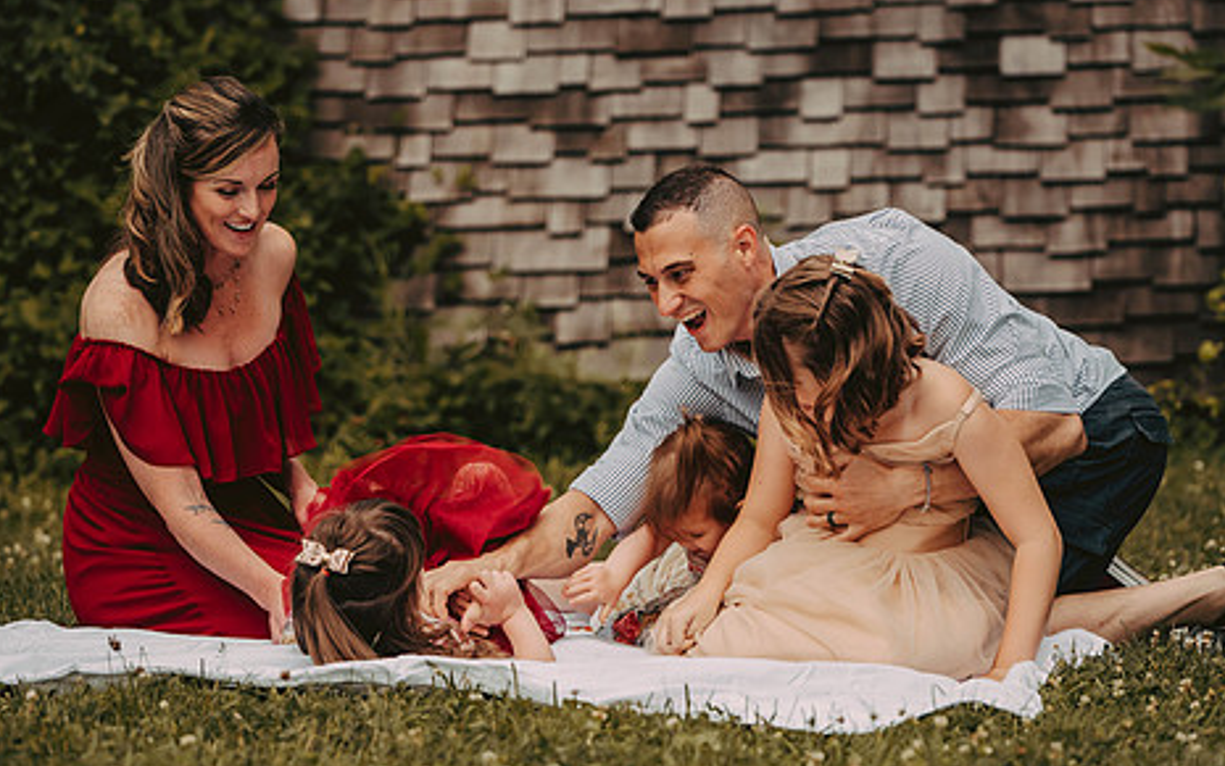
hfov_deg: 13.8
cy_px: 362
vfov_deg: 8.6
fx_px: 5076
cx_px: 603
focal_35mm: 152
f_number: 2.8
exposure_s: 1/3200
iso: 640
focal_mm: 116
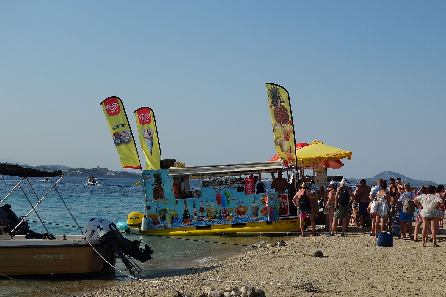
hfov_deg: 30.8
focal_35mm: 64
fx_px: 793
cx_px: 341
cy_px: 189
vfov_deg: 21.2
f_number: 6.3
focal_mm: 14.93
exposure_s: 1/800
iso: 125
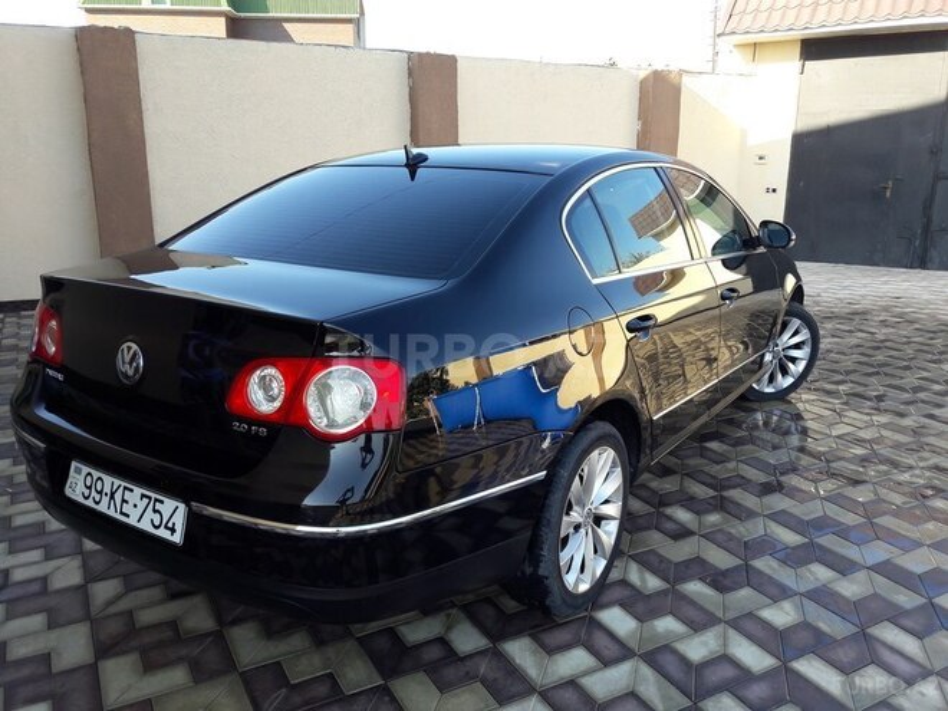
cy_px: 356
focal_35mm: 28
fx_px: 767
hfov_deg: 63.4
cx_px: 474
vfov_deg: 49.7
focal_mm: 3.7
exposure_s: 1/282
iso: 40
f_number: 1.9
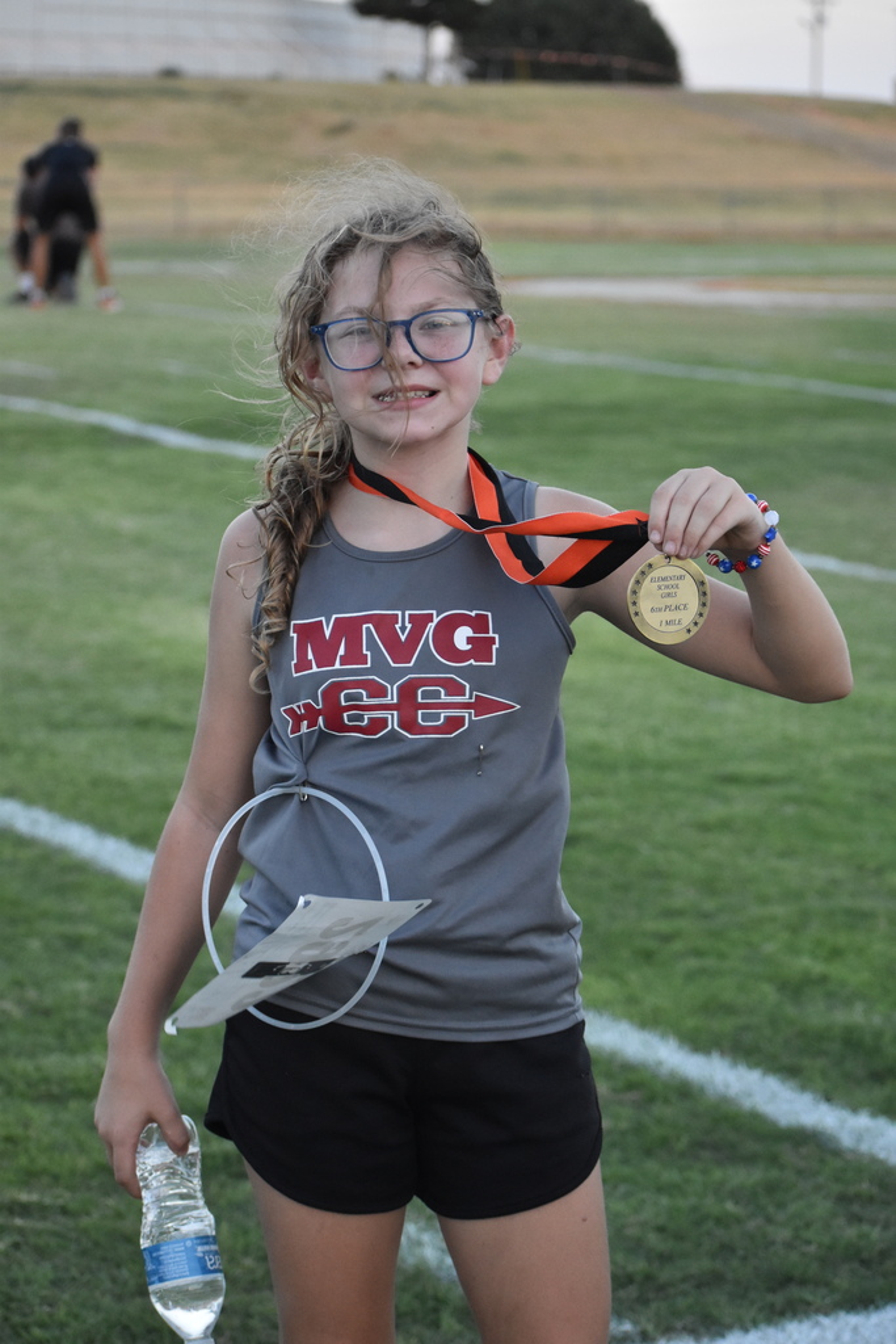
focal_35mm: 105
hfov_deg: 13.0
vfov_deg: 19.5
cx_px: 448
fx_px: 3918
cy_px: 672
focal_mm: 70
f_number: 4.5
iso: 2000
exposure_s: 1/500
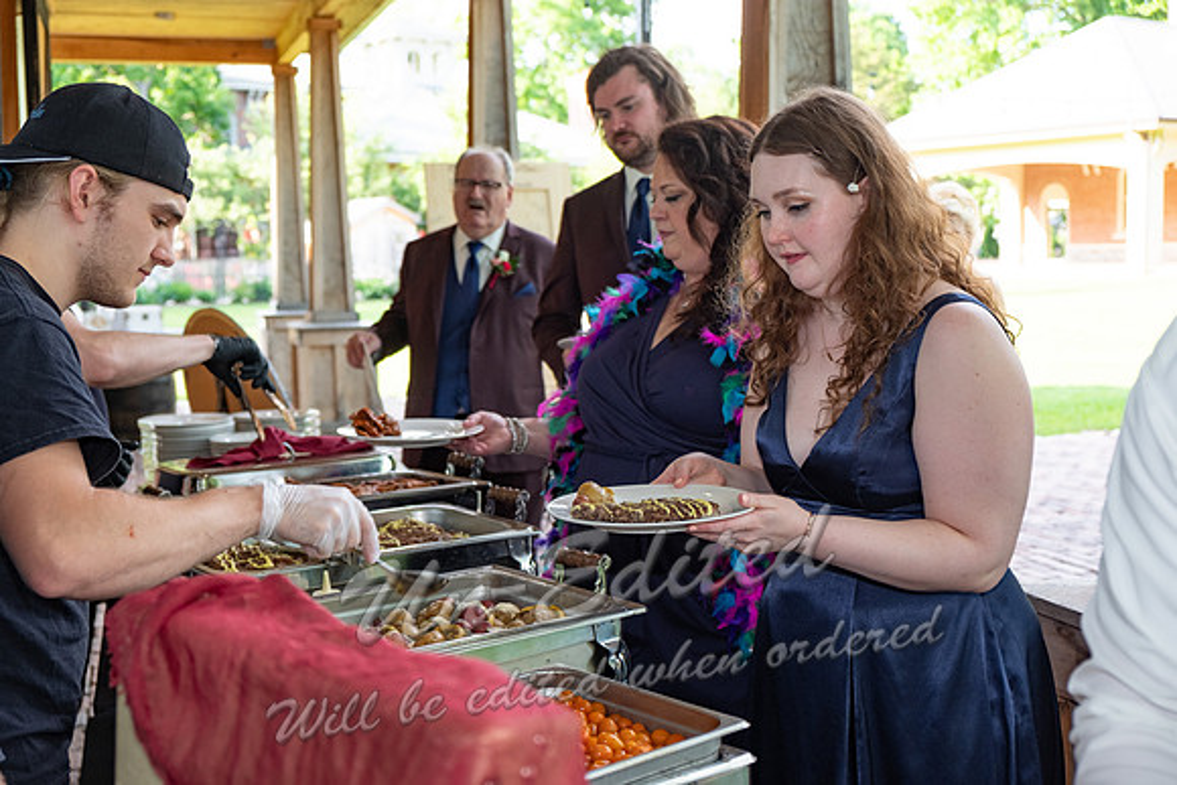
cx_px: 588
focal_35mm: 45
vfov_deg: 29.9
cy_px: 392
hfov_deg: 43.6
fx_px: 1472
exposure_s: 1/200
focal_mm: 30.2
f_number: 3.6
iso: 250
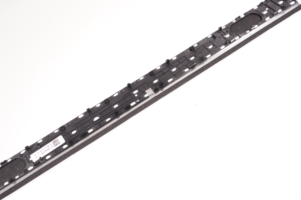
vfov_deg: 34.4
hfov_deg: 49.6
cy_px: 104
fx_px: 323
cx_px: 120
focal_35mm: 39
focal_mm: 19
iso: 1000
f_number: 5.6
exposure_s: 1/320
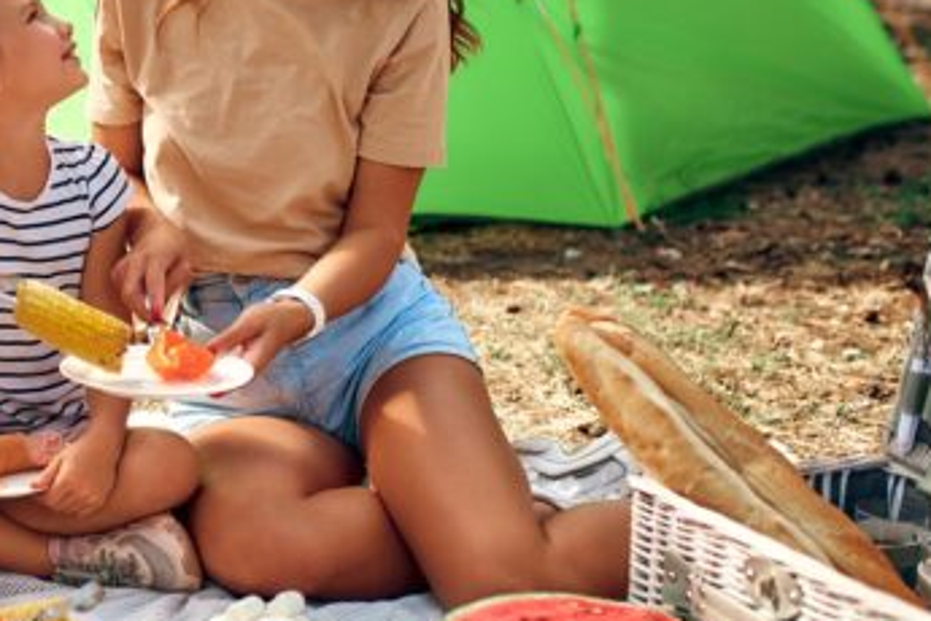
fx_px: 2017
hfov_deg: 24.9
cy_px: 186
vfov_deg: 17.4
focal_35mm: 78
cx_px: 16
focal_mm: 35
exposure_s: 1/2000
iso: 400
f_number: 2
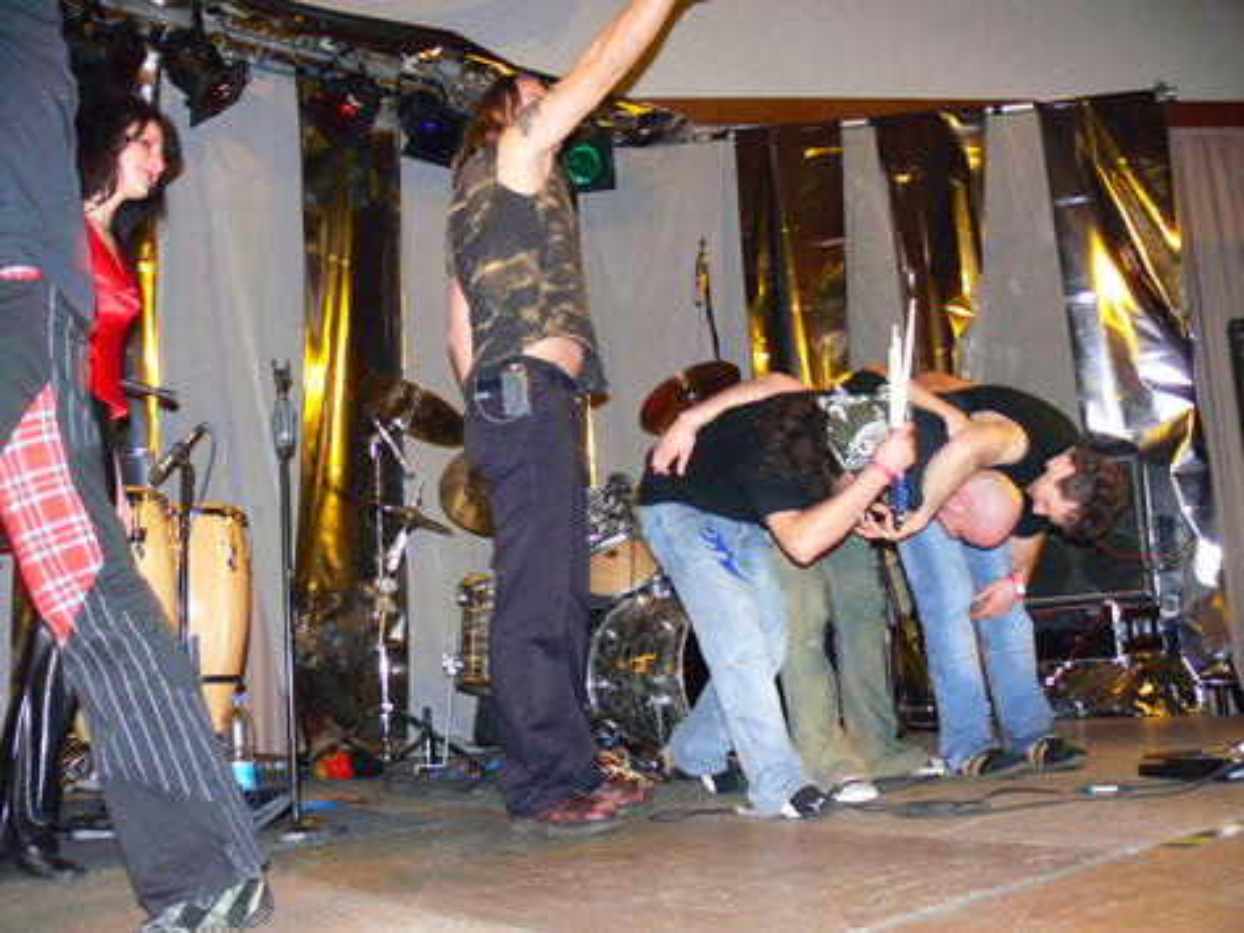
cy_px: 466
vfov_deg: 40.7
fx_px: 1258
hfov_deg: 52.6
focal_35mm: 35
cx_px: 622
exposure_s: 1/30
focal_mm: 7.4
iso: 250
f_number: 2.8
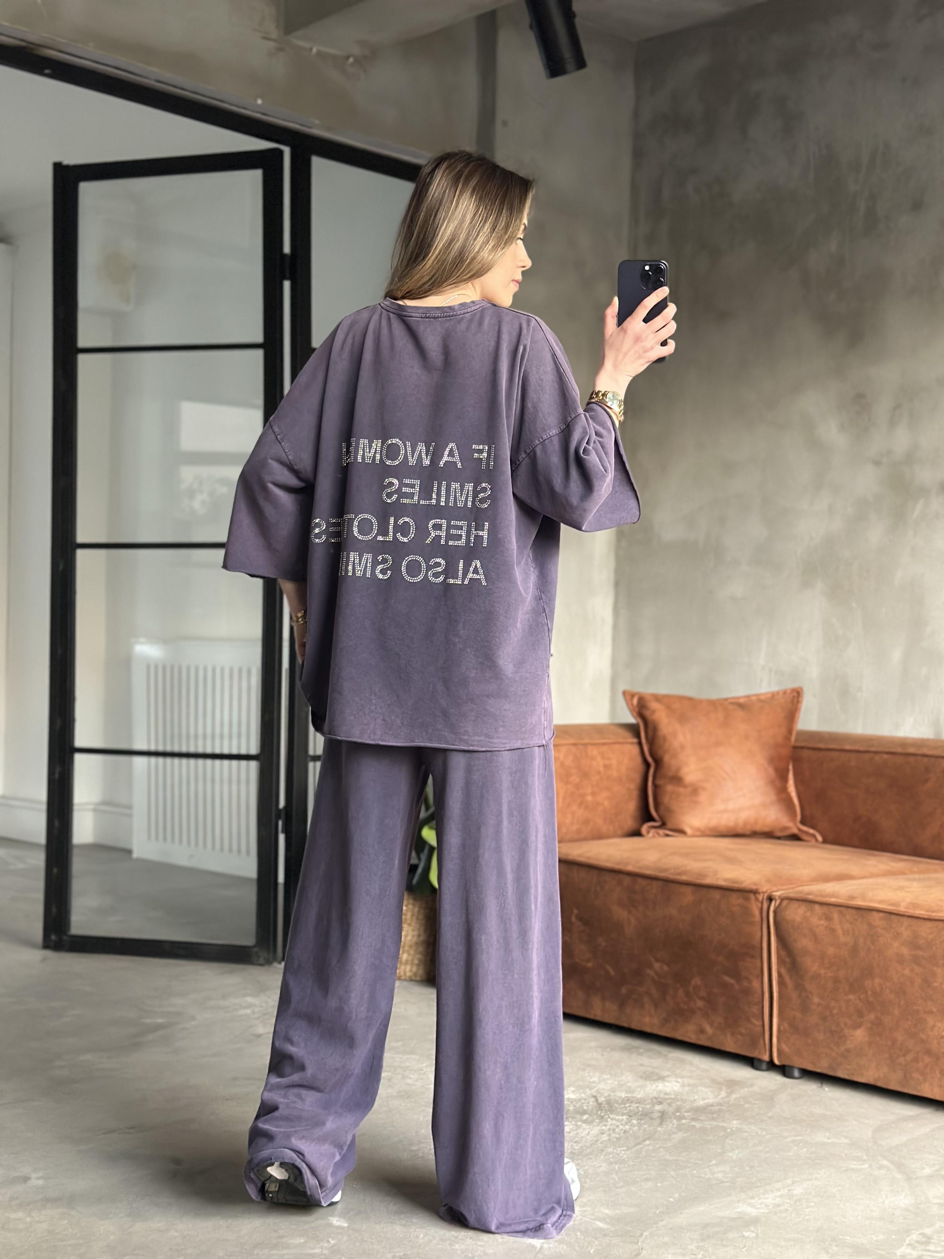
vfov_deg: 39.7
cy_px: 630
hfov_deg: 30.3
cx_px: 472
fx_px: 1745
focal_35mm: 48
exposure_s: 1/41
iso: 400
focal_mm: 6.86
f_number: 1.78
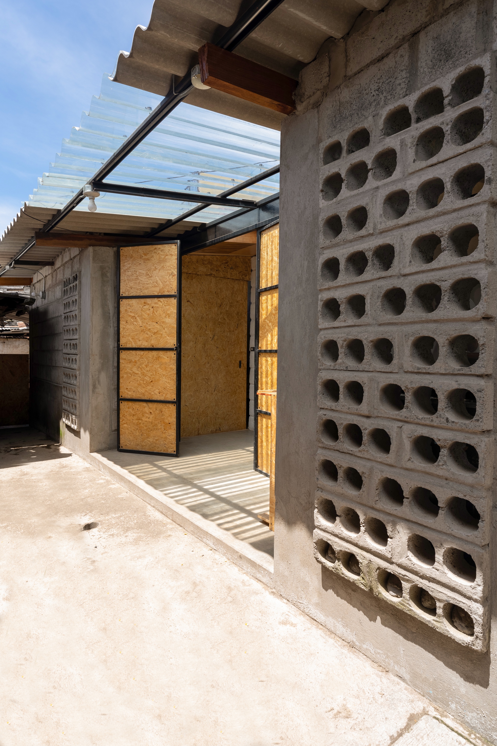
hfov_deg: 61.9
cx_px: 248
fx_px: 414
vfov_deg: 84.0
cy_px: 373
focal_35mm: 20
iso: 100
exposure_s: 1/1250
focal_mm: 20
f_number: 8
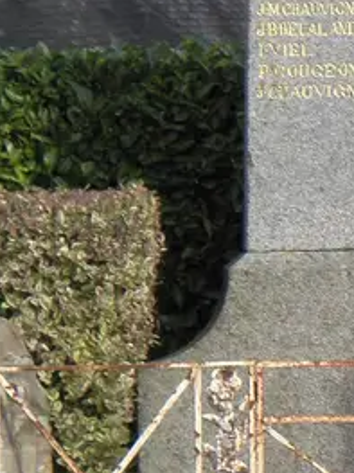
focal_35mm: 535
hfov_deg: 2.8
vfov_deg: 3.7
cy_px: 227
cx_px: 510
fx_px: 7301
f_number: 4.3
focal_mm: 19.73
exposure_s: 1/250
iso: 64
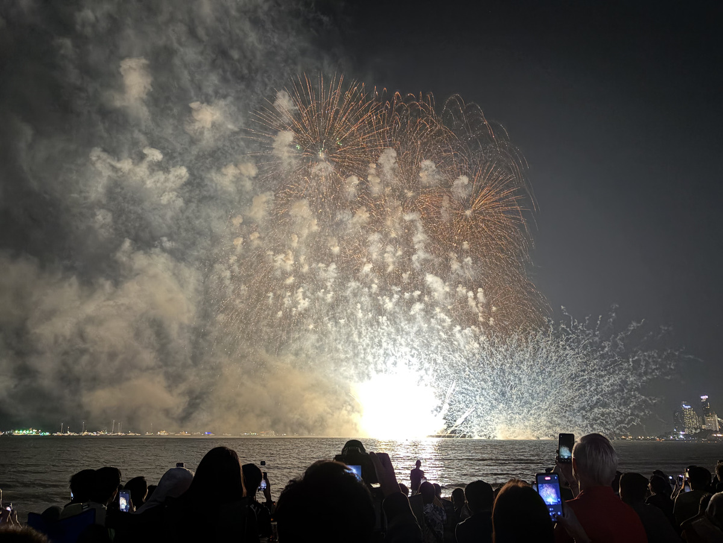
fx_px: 543
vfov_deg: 53.1
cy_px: 272
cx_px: 362
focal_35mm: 26
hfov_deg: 67.3
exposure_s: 1/20
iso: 800
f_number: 1.6
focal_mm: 5.96
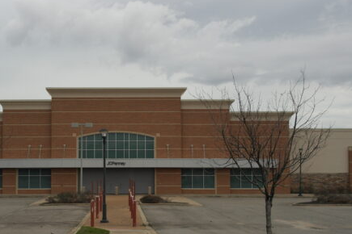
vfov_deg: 25.4
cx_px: 116
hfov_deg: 37.1
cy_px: 157
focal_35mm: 53
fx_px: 518
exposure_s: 1/80
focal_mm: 20
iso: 400
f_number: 3.5
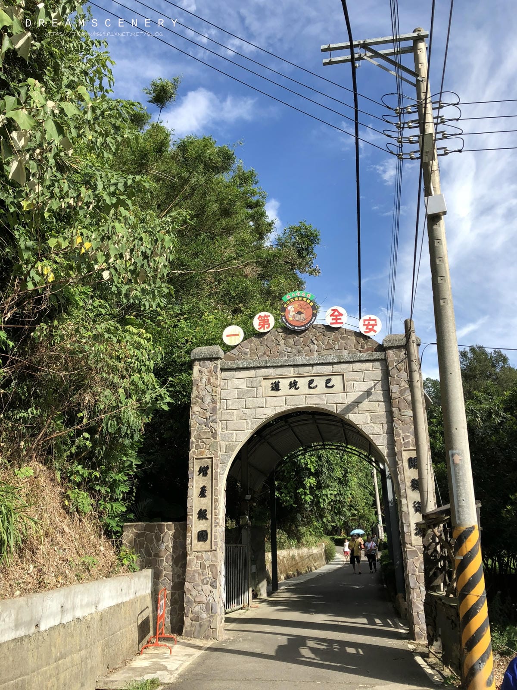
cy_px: 345
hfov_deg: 48.2
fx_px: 577
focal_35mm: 29
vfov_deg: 61.7
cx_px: 258
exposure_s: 1/1104
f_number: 1.8
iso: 20
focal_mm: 3.99
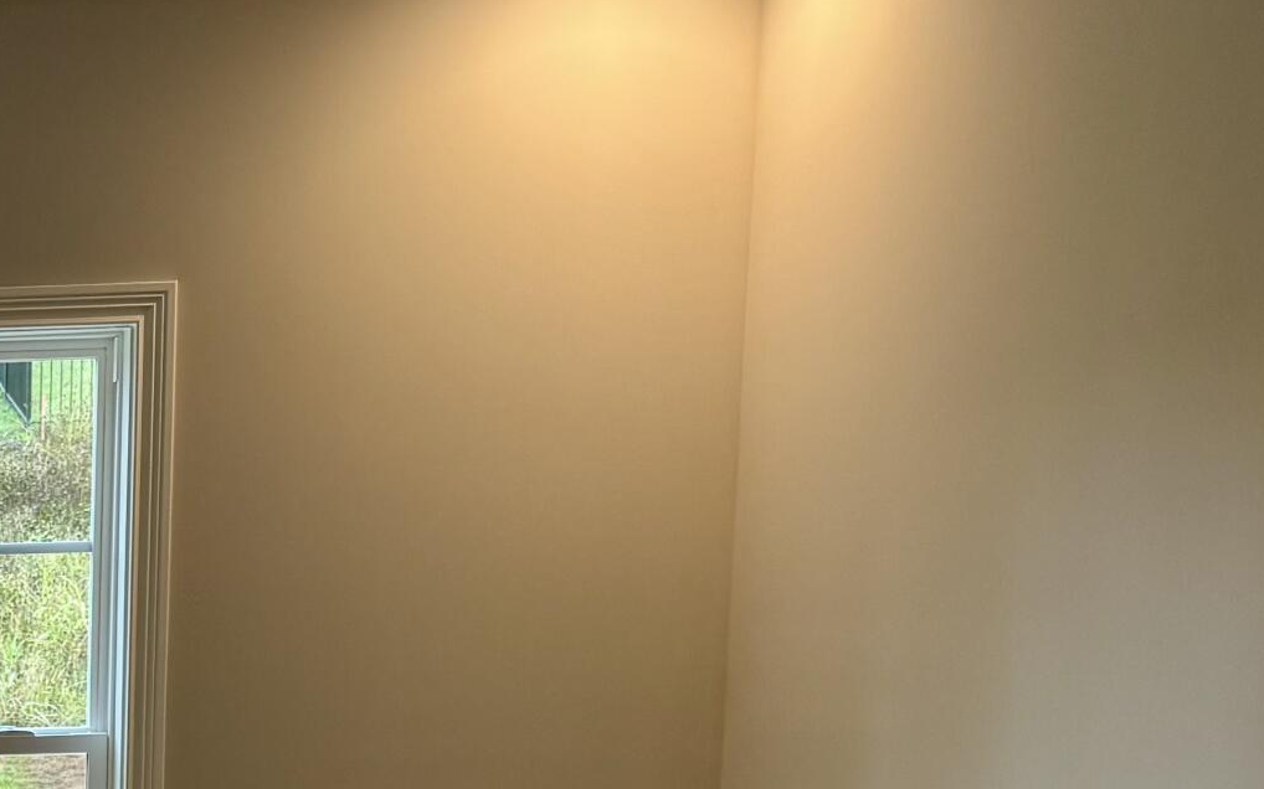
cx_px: -376
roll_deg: +0.8
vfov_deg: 16.1
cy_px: 1133
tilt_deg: -9.7
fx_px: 2583
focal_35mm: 75
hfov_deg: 24.1
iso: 160
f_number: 1.78
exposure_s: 1/120
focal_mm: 6.76
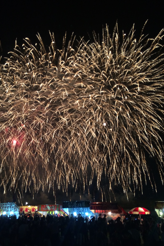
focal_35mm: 32
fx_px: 219
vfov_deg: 58.7
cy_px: 121
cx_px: 72
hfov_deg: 41.1
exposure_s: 1/30
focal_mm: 4.12
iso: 160
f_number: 2.2
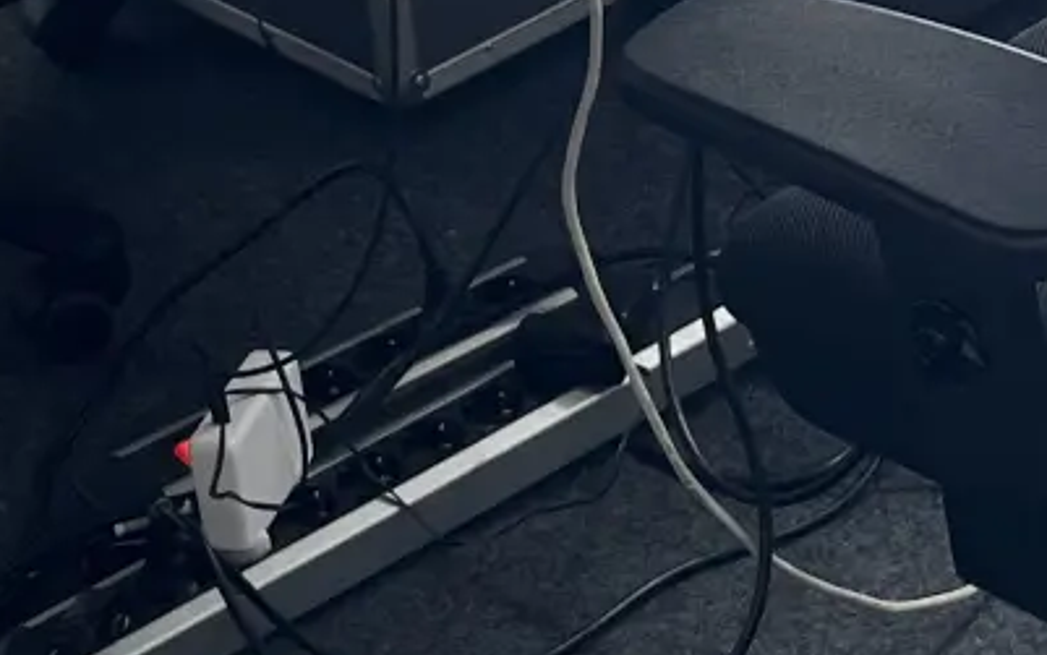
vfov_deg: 9.8
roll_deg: +2.0
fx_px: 3768
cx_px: 1144
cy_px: -162
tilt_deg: -26.2
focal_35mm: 132
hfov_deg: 15.4
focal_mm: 5.1
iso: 64
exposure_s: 1/122
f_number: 1.6
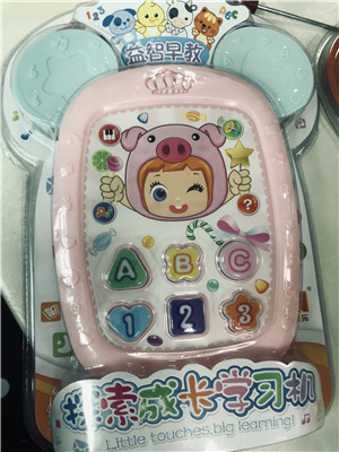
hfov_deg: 49.7
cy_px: 226
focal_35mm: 28
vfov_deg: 63.4
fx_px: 366
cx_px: 170
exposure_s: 1/50
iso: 32
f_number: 1.8
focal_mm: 3.99
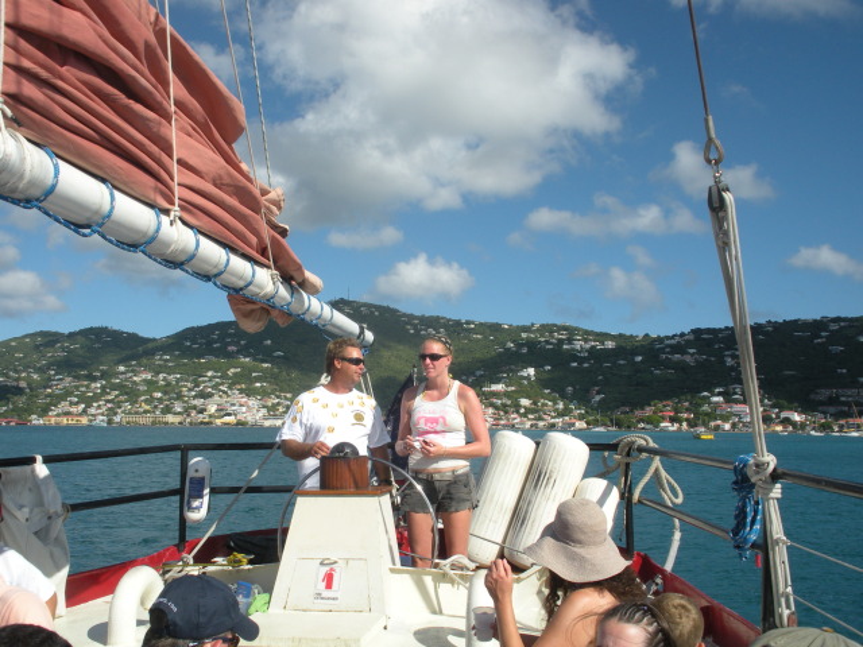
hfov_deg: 51.4
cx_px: 432
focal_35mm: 36
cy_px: 324
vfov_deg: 39.7
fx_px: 898
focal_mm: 6.3
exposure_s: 1/538
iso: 88
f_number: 5.6
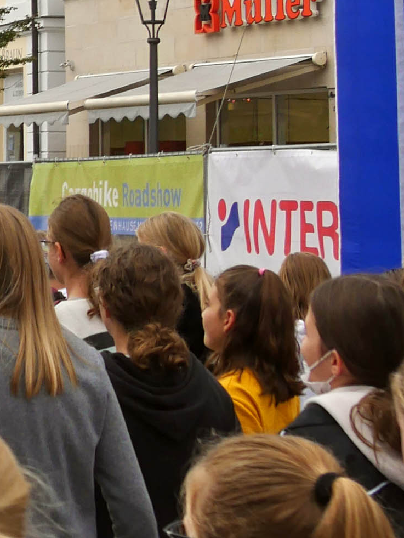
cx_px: -242
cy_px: 30
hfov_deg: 10.8
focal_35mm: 131
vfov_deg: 14.8
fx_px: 2036
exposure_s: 1/320
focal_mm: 14
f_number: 6.3
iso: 200
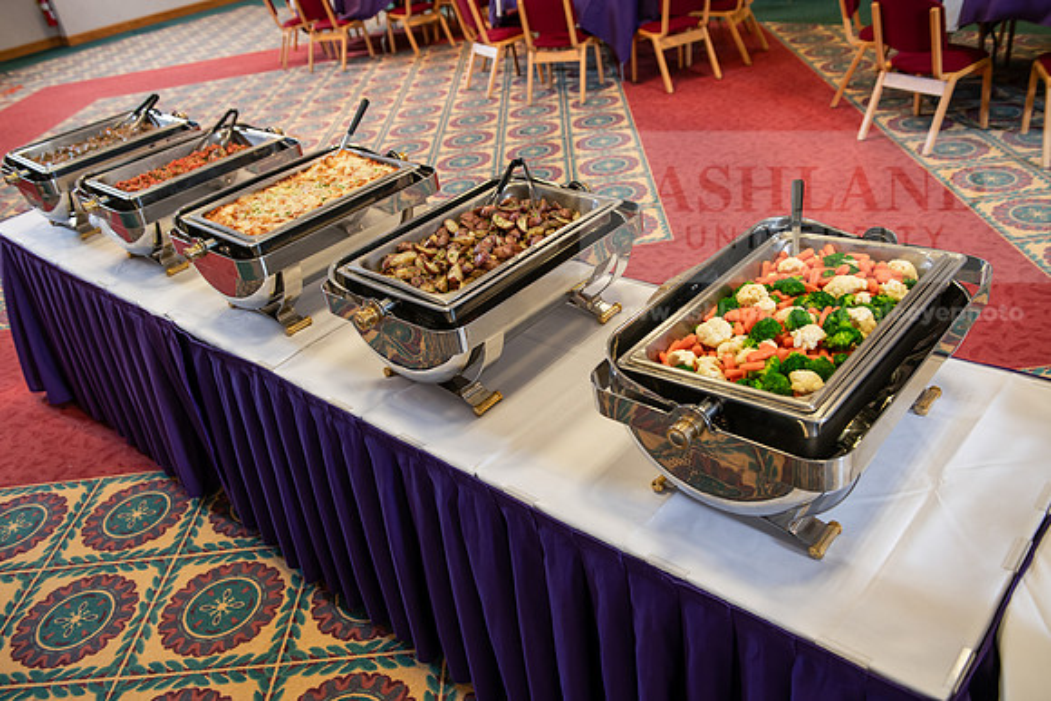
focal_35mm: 29
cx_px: 526
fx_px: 847
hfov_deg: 63.6
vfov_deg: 45.0
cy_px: 350
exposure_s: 1/80
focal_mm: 29
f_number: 3.5
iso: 500
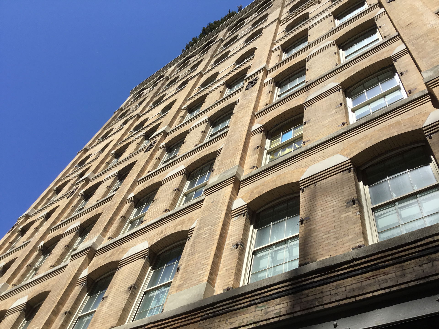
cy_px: 164
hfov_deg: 58.4
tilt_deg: +55.2
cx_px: 220
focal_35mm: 31
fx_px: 393
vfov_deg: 45.4
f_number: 2.4
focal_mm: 3.3
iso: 25
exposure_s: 1/1314
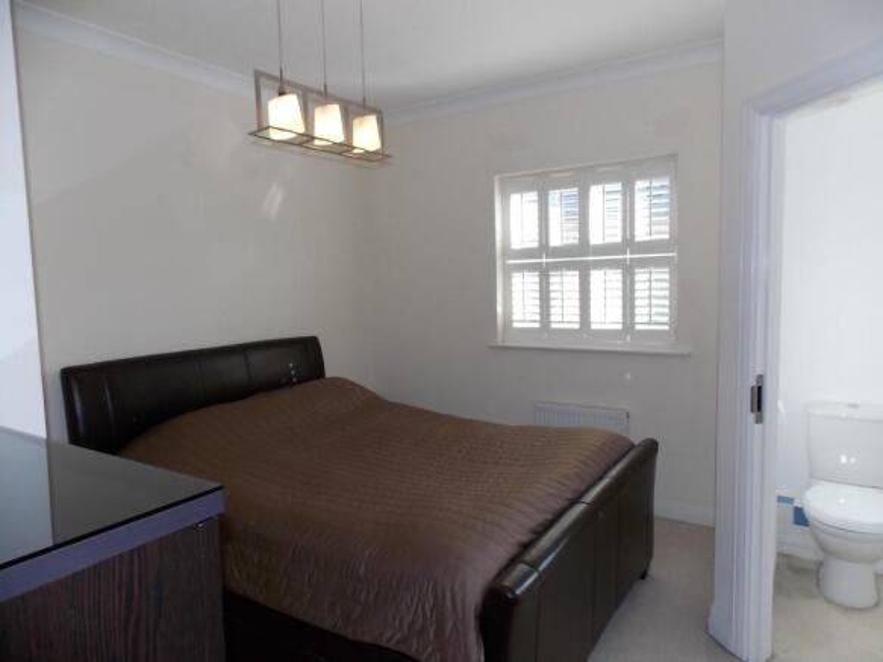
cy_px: 331
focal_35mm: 23
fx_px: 587
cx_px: 442
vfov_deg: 58.9
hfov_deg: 73.9
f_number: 3.1
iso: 80
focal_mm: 4
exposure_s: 1/60
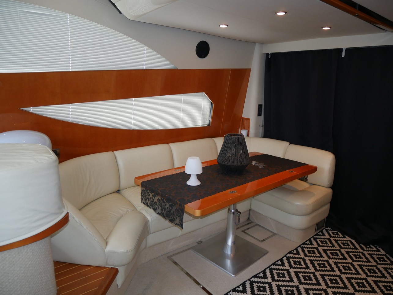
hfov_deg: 71.6
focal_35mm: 24
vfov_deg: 56.9
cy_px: 148
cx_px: 196
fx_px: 273
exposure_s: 1/60
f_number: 3.5
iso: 800
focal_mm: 12
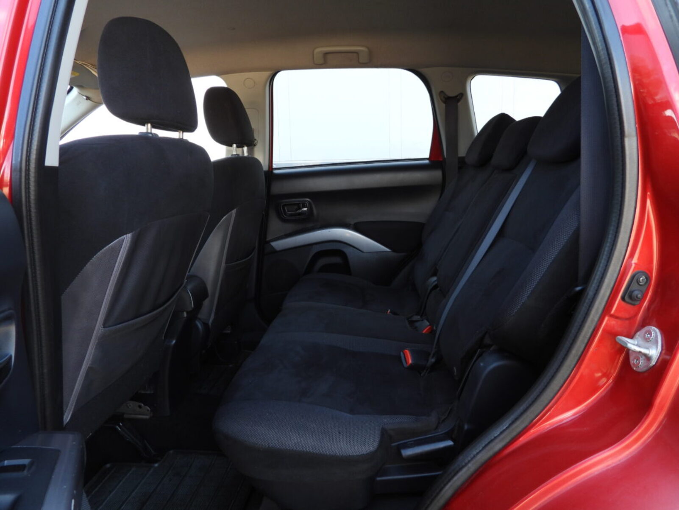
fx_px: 471
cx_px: 340
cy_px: 255
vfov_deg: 56.8
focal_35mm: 24
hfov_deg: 71.6
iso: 100
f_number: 2.8
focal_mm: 4.3
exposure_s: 1/50
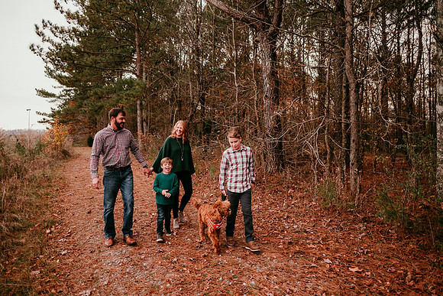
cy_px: 148
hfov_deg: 73.7
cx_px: 222
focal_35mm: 24
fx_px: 295
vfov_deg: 53.2
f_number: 2.2
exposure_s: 1/160
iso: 100
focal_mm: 24
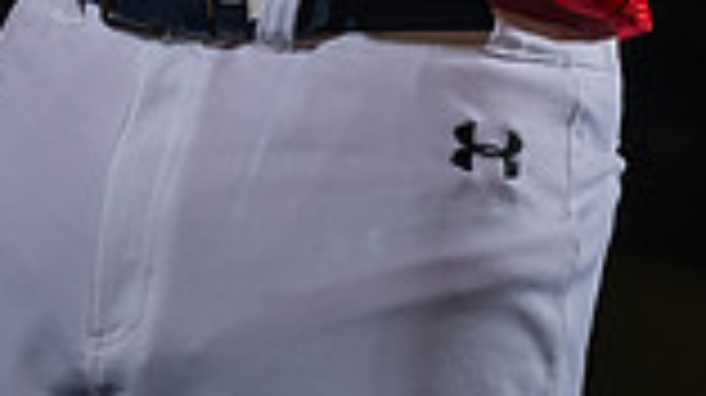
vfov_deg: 5.8
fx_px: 3760
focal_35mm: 201
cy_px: -540
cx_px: 396
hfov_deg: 10.7
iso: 200
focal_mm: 67
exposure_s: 1/125
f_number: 8
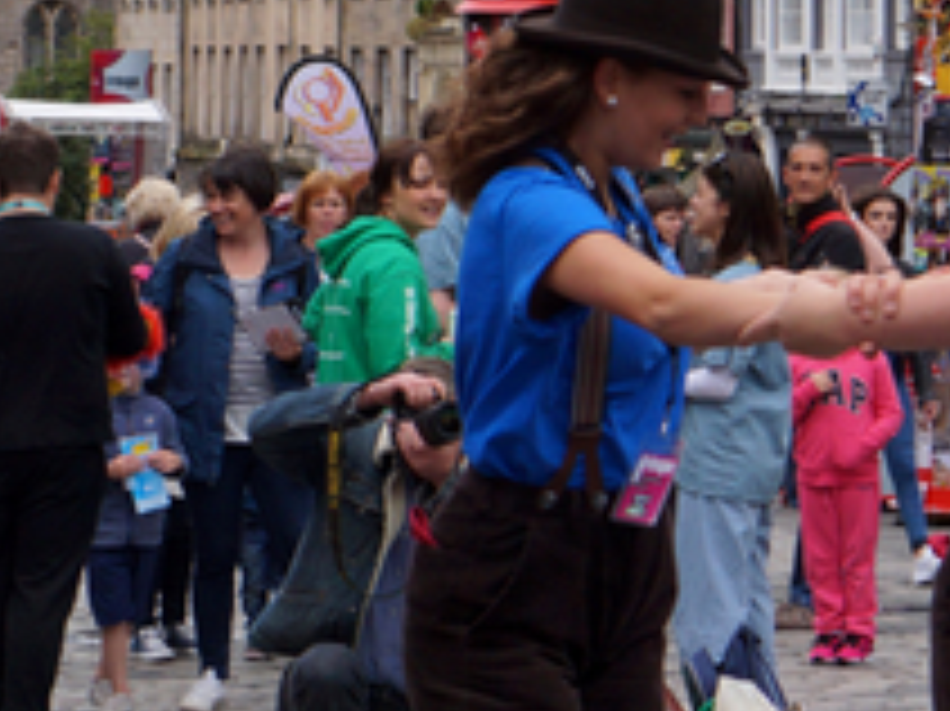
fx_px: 4597
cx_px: 1346
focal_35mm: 168
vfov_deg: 8.7
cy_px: -320
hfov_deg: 11.4
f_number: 5.6
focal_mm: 35
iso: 200
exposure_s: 1/500
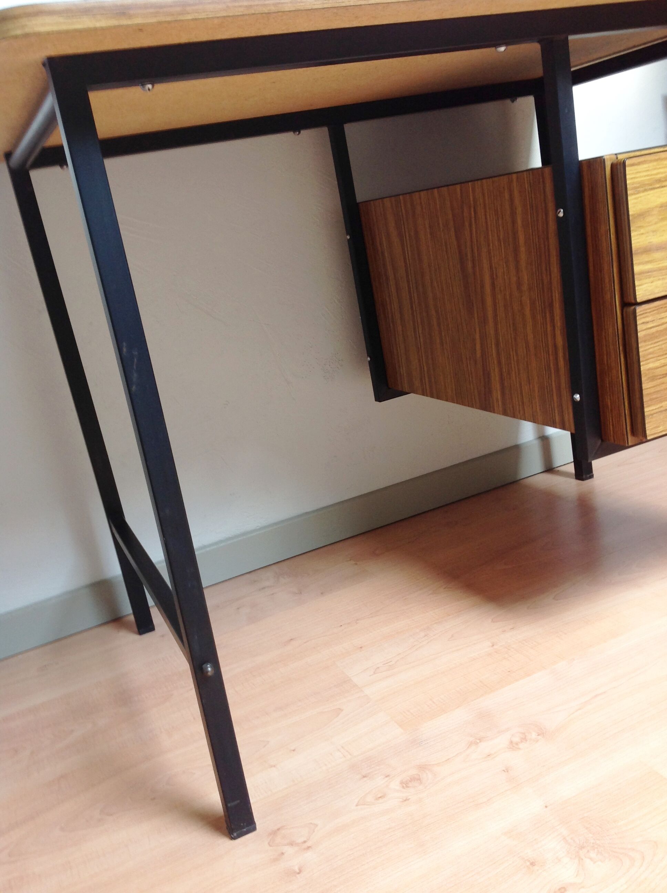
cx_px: 334
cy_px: 446
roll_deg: +11.6
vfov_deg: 52.7
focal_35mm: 35
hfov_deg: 40.6
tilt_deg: -15.6
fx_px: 902
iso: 50
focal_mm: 4.28
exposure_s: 1/20
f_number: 2.4
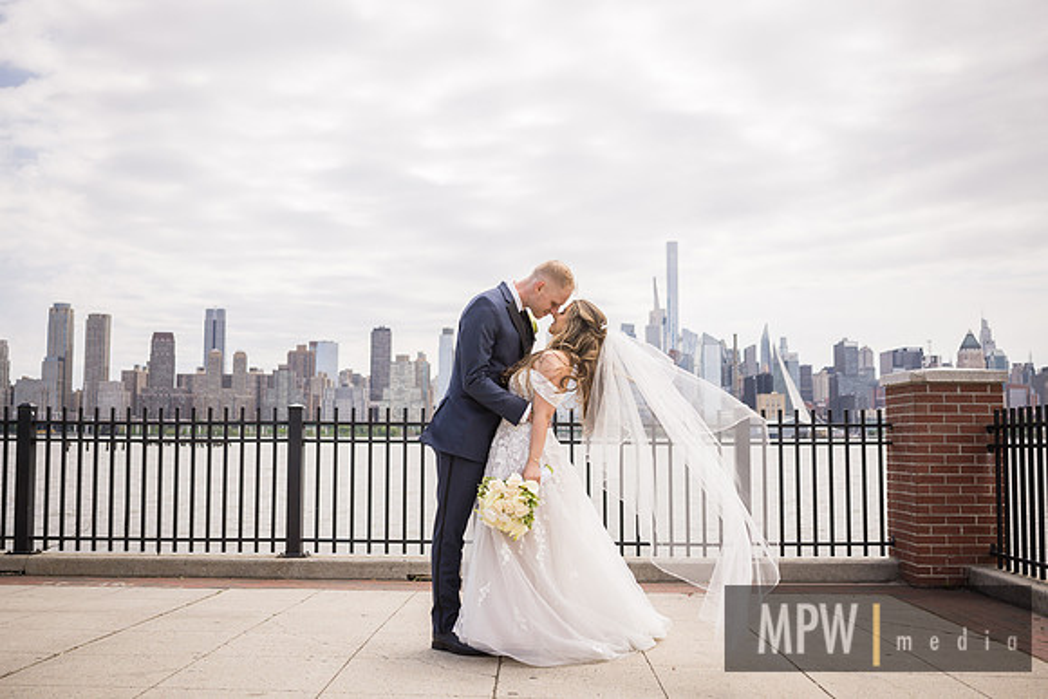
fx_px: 1046
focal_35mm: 36
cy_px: 350
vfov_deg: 37.0
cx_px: 524
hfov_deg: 53.2
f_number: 2.8
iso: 100
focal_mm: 35
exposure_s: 1/1250
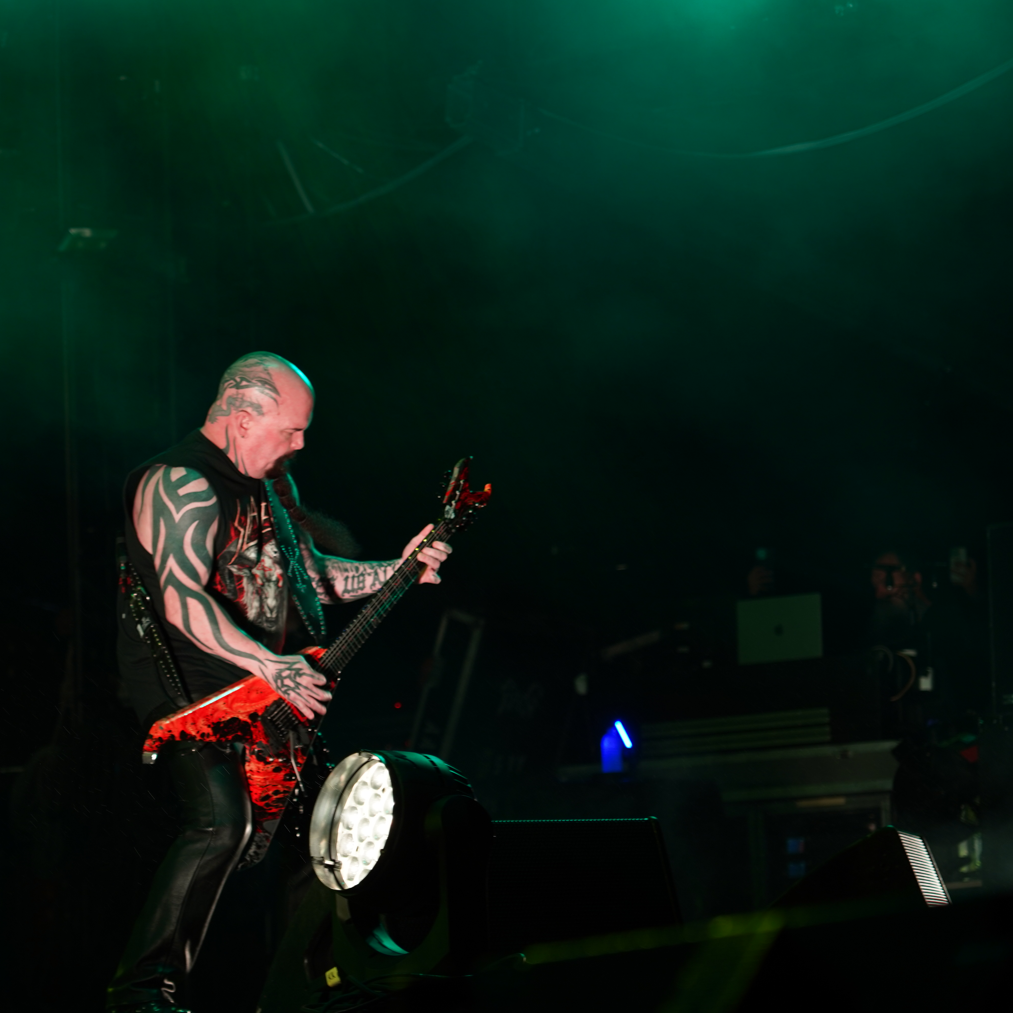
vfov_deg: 13.0
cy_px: 507
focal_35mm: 134
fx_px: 4437
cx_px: 314
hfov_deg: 13.0
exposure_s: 1/125
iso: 320
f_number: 4
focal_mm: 105
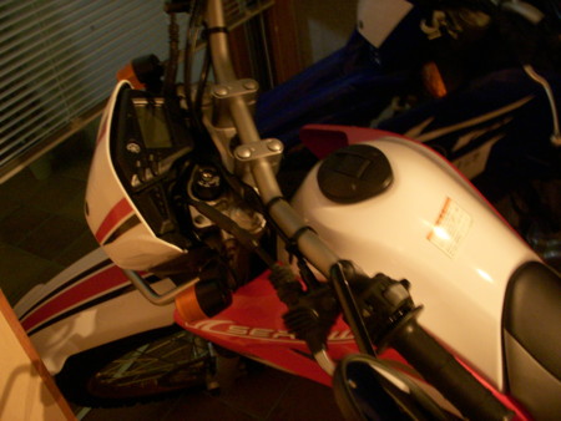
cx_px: 280
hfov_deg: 49.0
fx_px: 616
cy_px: 210
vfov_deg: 37.8
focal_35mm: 38
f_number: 3.3
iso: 400
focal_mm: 6.3
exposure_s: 1
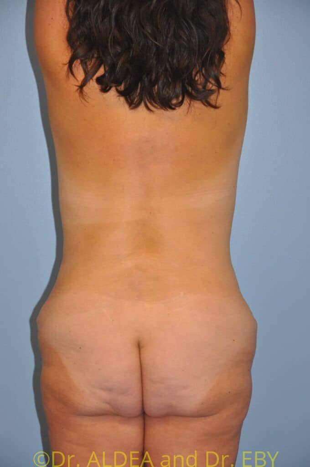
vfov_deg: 17.1
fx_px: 1554
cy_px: 234
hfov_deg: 11.4
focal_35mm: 120
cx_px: 155
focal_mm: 80
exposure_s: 1/60
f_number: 5.3
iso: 800
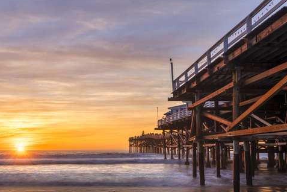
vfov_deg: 30.4
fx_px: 351
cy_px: 117
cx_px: 113
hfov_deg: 44.2
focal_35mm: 44
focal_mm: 35
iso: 50
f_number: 18
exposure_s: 1/25
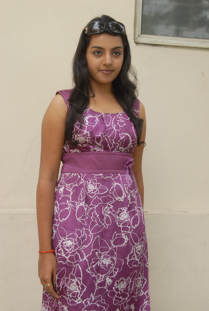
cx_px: 104
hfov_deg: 23.9
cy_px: 156
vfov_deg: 35.0
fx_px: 494
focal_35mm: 57
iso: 320
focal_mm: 38
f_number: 6.3
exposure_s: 1/125
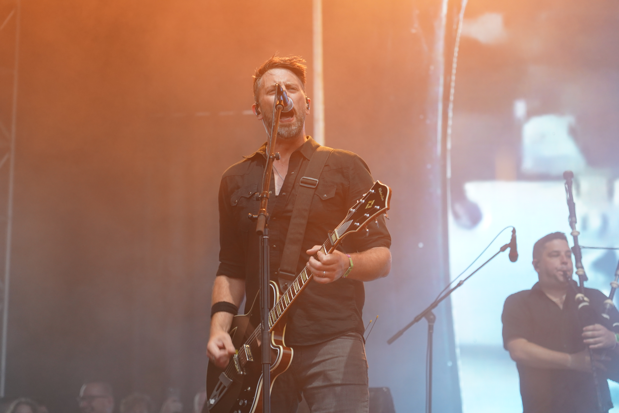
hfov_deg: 19.5
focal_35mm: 105
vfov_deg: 13.0
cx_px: 310
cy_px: 206
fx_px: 1805
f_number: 4
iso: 1600
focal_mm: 105
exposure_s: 1/160
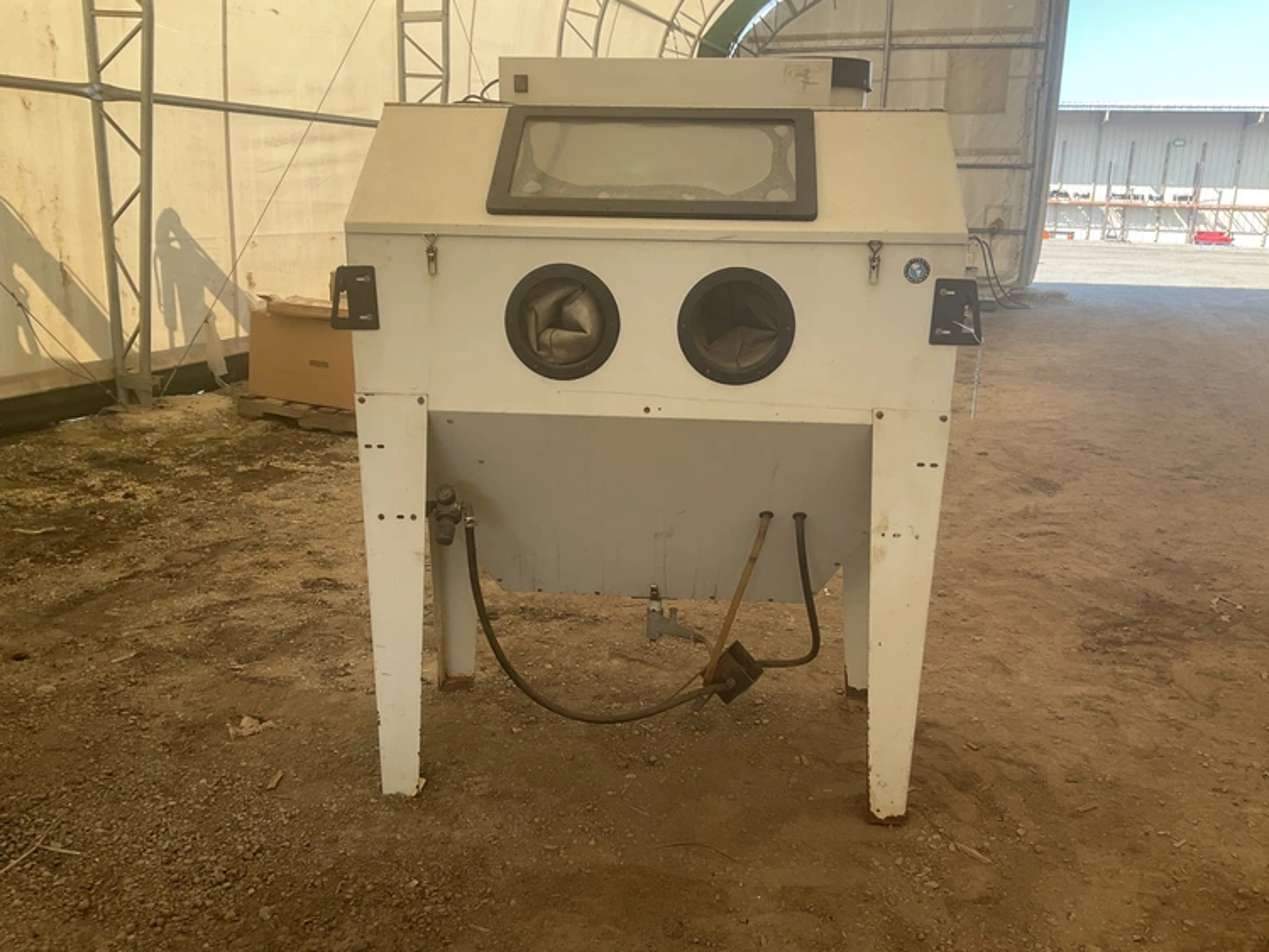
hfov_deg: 61.6
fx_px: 1063
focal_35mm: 29
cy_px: 476
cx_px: 634
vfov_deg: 48.3
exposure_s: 1/125
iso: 16
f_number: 1.8
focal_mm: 3
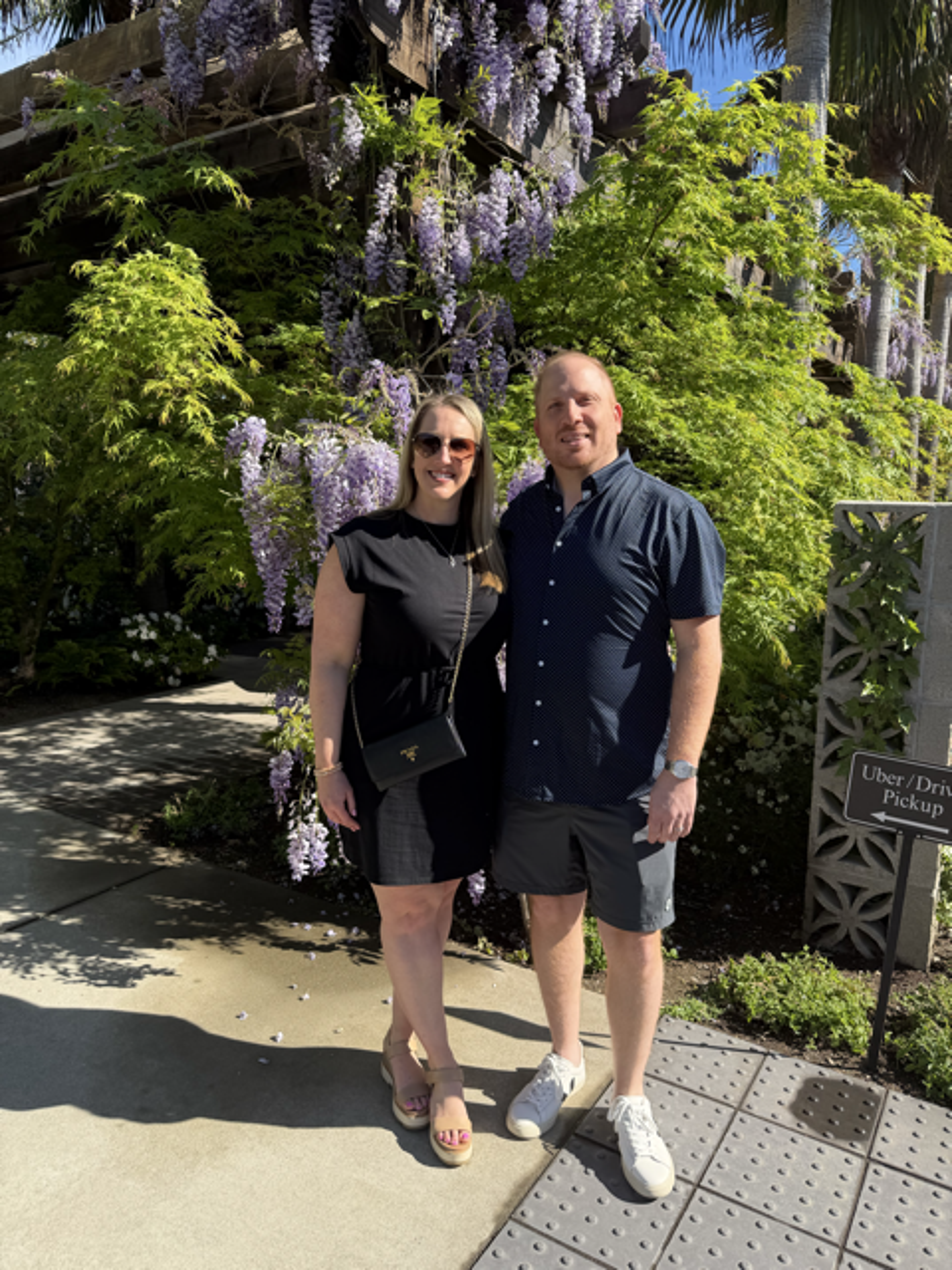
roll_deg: -0.8
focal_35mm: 24
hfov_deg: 56.8
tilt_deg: -8.8
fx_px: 880
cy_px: 635
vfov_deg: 71.6
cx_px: 476
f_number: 1.78
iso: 80
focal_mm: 6.76
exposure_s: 1/2703
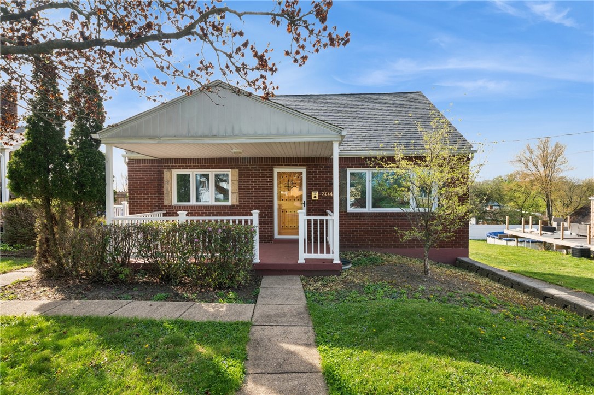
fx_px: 280
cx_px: 297
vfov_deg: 70.4
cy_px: 198
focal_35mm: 17
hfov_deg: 93.3
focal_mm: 17
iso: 50
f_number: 11
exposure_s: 1/8
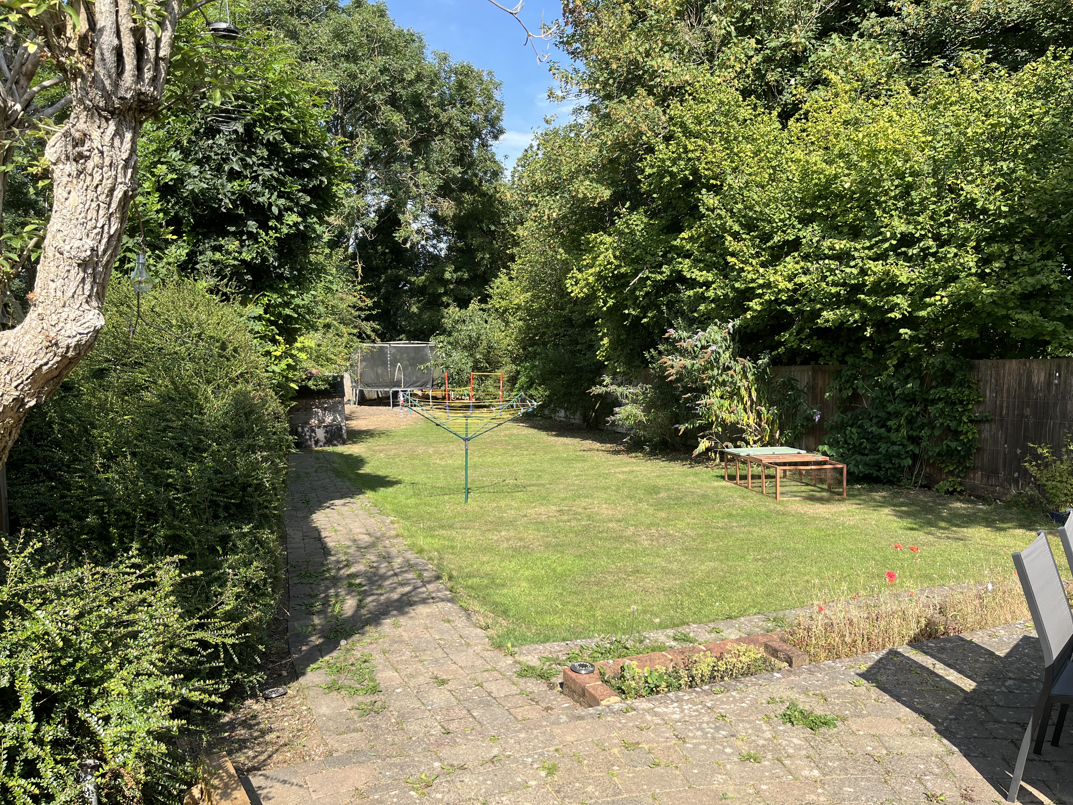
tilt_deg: -4.5
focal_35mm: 26
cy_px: 402
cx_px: 536
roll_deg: -0.1
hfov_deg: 67.3
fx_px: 806
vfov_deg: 53.1
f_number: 1.6
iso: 50
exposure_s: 1/1355
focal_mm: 5.1
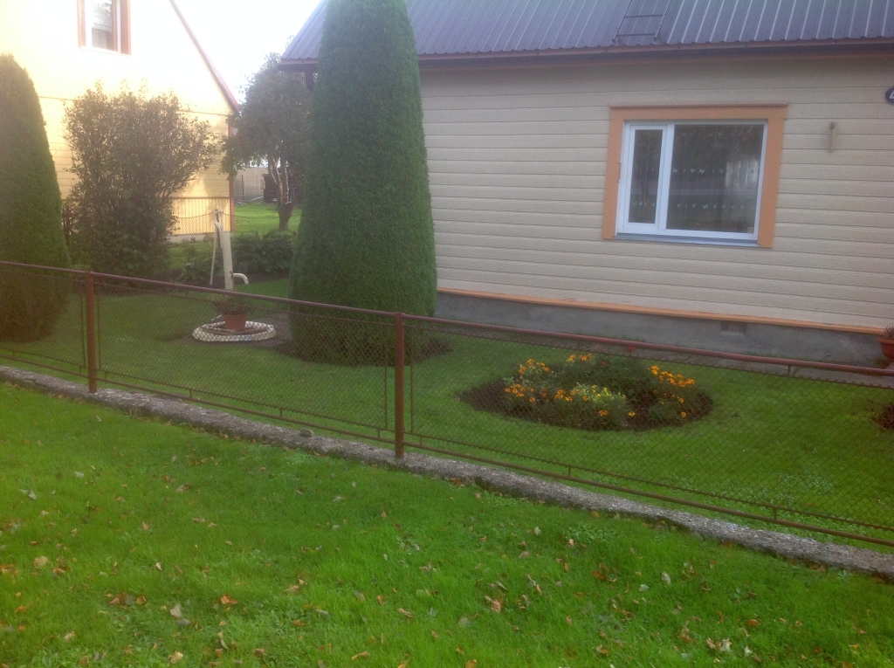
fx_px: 903
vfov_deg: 40.6
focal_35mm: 35
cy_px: 334
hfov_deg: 52.7
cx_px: 447
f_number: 2.4
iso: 50
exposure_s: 1/347
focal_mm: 4.28
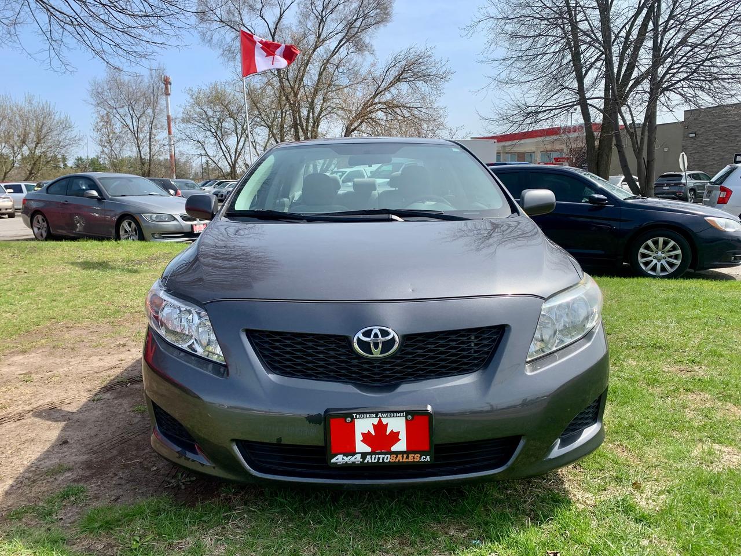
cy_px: 278
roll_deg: +1.3
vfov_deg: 53.1
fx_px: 557
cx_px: 370
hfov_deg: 67.3
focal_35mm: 26
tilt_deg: -11.3
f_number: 1.8
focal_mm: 4.25
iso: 25
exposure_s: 1/1536
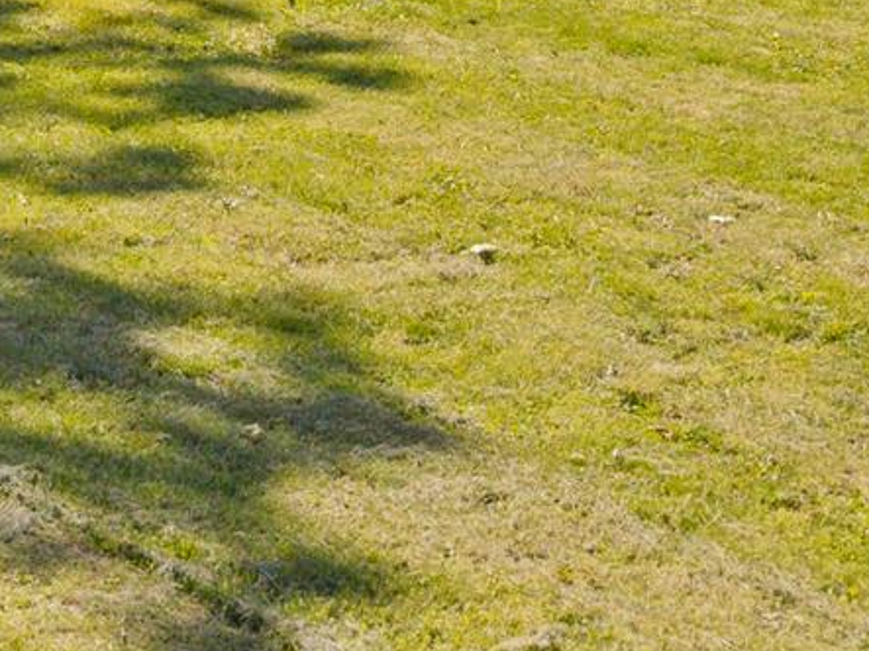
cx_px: -298
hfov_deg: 16.6
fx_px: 2786
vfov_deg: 11.5
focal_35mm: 111
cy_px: -806
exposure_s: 1/3200
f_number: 1.8
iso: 210
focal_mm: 8.67
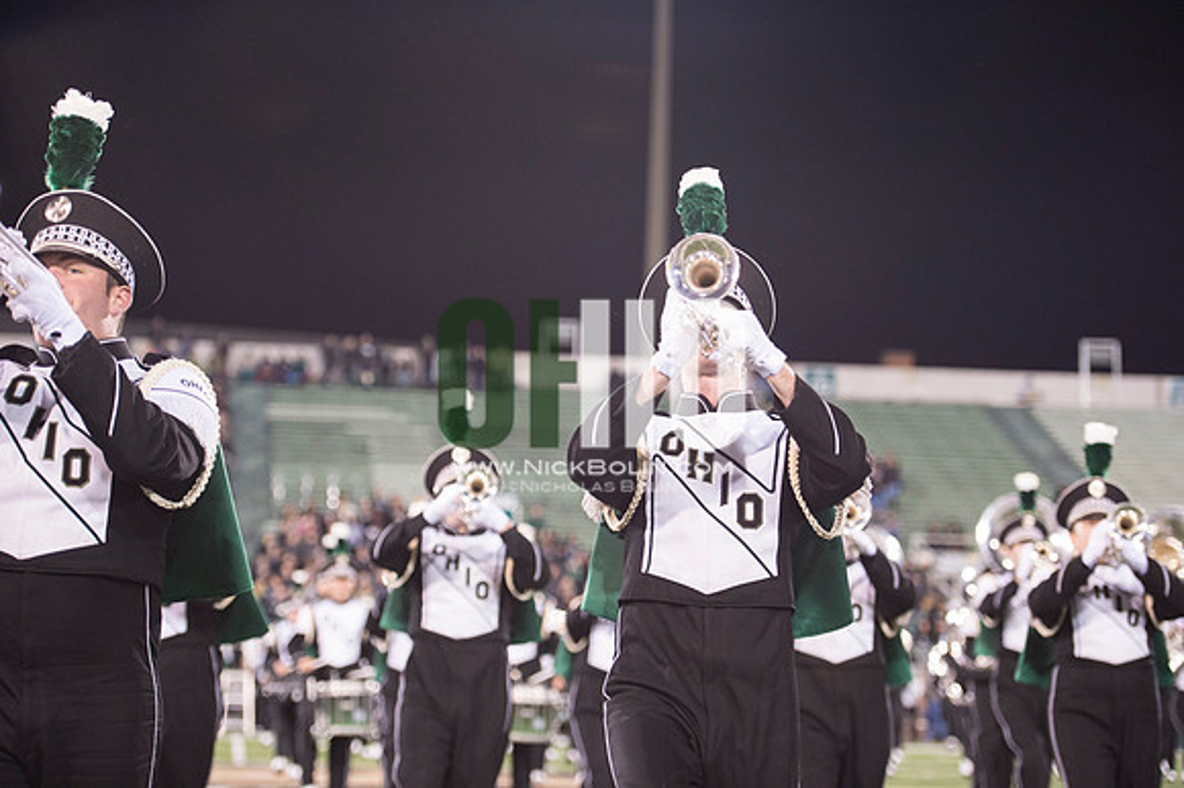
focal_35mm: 85
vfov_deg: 16.1
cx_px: 592
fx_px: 2794
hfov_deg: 23.9
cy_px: 394
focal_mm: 85
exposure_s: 1/400
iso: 2500
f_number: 2.8
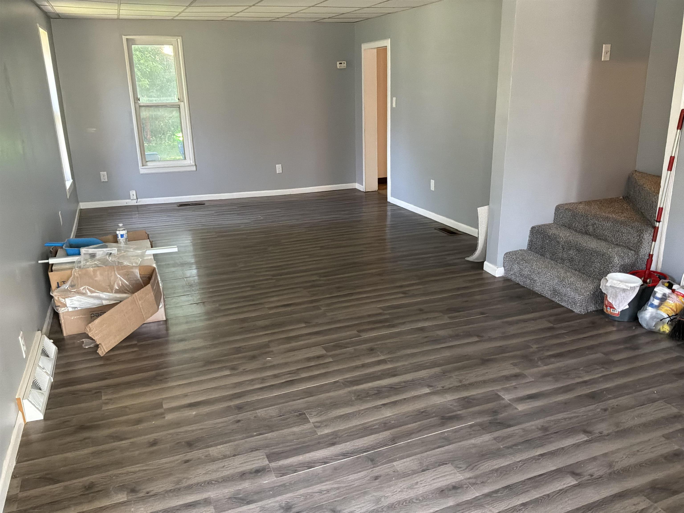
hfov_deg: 63.4
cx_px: 342
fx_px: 553
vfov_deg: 49.7
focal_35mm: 28
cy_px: 256
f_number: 1.8
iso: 200
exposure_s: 1/60
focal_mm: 3
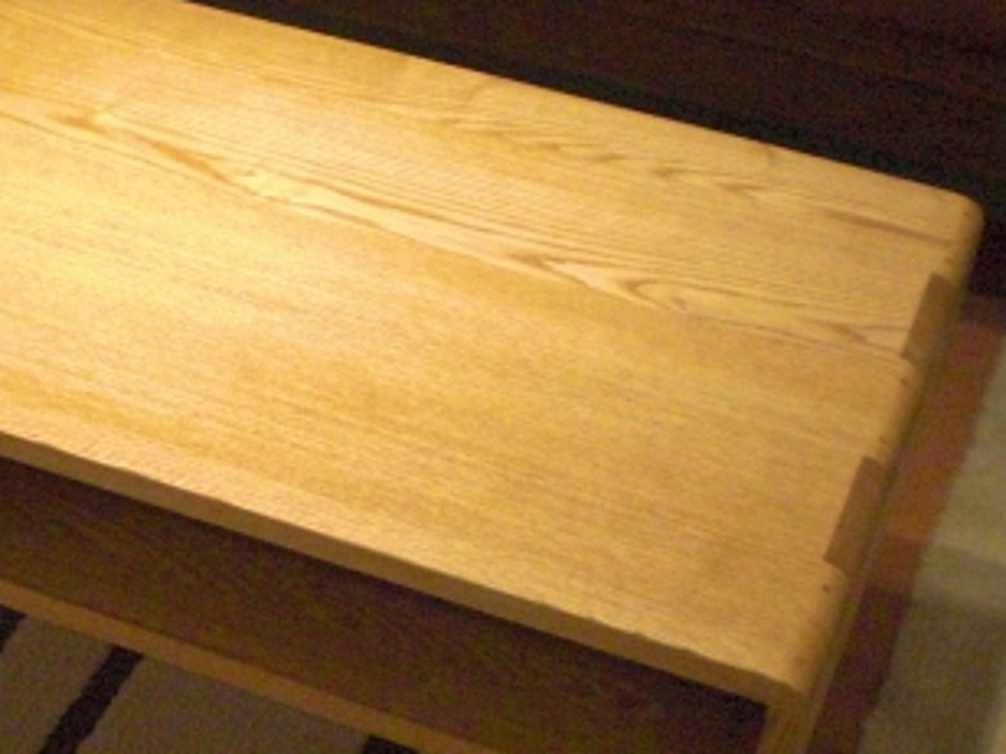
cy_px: 467
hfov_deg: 23.9
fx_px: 2296
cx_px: 65
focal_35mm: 79
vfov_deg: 18.6
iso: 800
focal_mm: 6.3
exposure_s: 1/80
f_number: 3.1
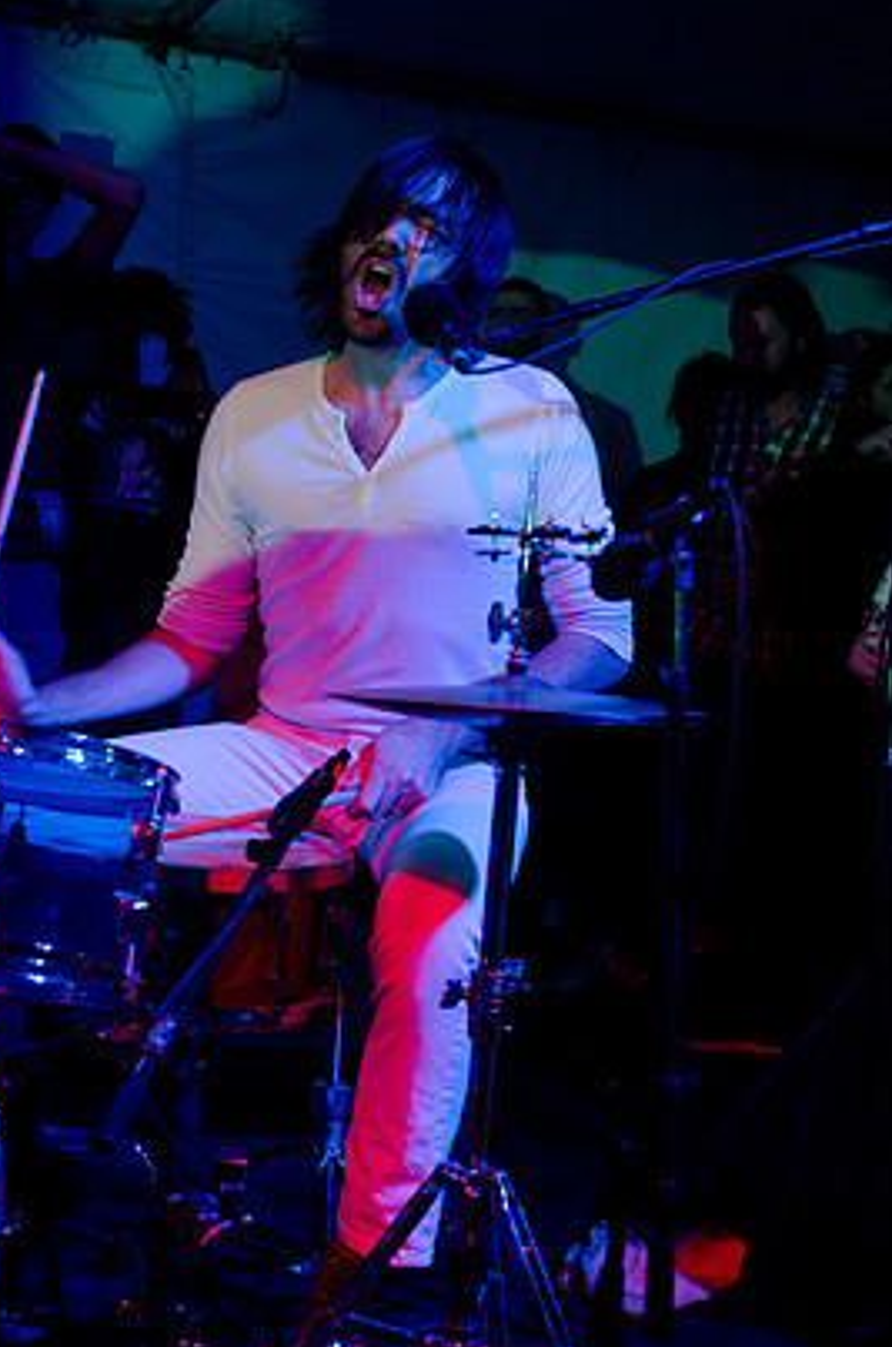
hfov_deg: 23.1
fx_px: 2186
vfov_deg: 34.2
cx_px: 398
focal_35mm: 59
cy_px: 635
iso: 1250
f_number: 2.8
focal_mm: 35
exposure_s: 1/160
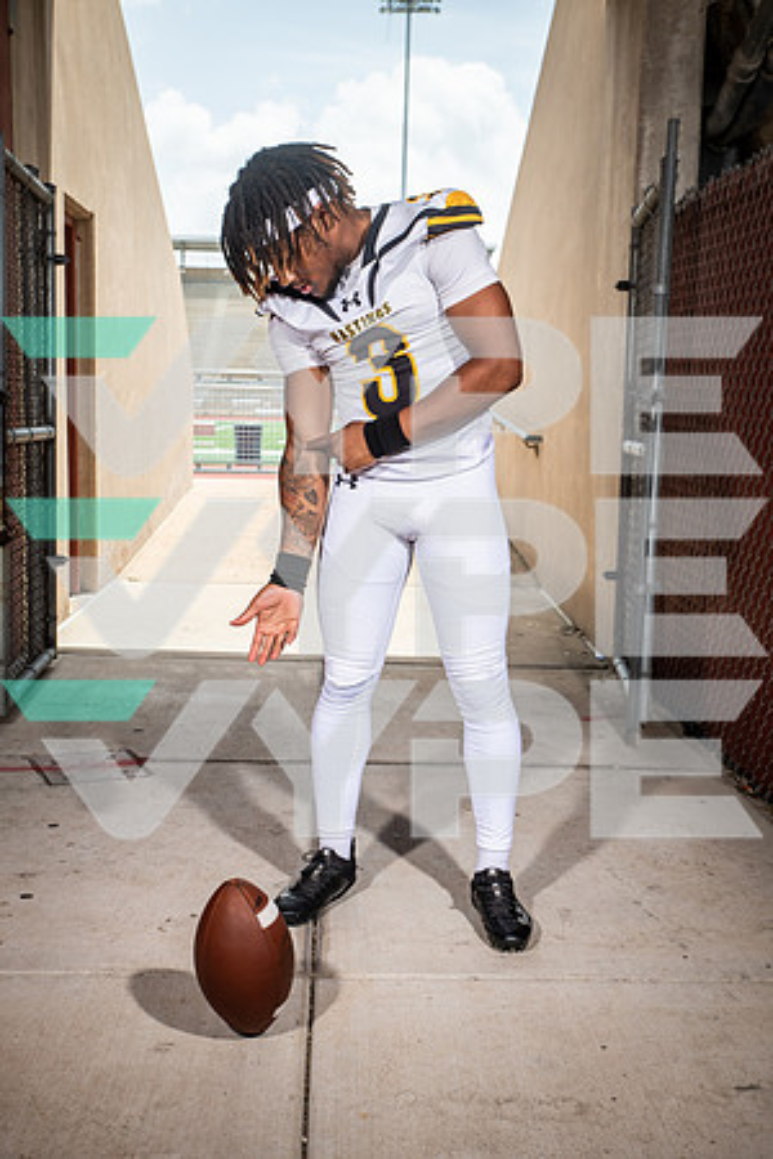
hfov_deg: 31.9
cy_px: 580
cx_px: 386
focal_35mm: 42
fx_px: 1353
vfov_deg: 46.4
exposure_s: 1/400
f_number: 7.1
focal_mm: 42
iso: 160
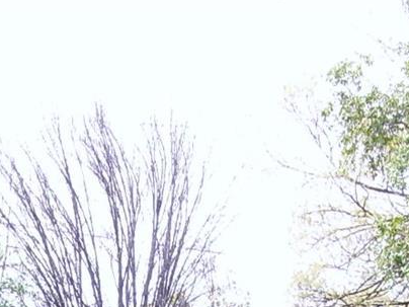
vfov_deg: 9.9
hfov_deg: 13.9
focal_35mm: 141
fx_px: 1666
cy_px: 565
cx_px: 73
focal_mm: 6.3
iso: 50
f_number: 4.6
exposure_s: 1/115
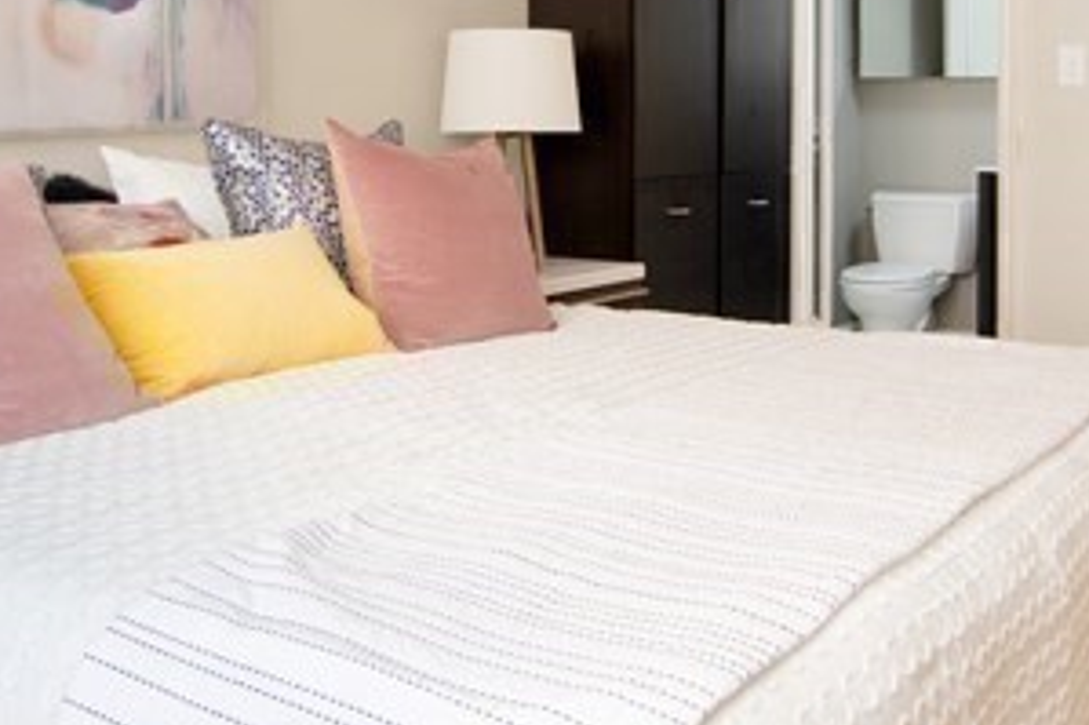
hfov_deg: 41.0
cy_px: 137
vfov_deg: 27.4
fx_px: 1451
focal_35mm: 48
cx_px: 630
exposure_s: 1/4
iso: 160
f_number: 7.1
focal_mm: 14
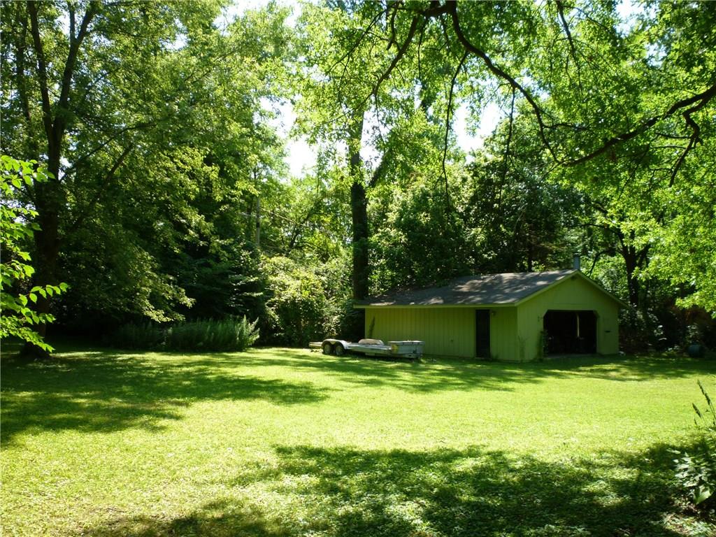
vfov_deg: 48.2
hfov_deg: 61.7
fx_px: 600
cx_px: 358
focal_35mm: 29
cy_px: 268
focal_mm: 5.2
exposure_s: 1/200
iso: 80
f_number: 3.3
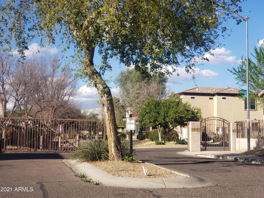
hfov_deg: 36.8
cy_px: 99
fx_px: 397
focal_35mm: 52
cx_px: 132
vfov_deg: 28.0
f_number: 2.4
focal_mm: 6
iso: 32
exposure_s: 1/609
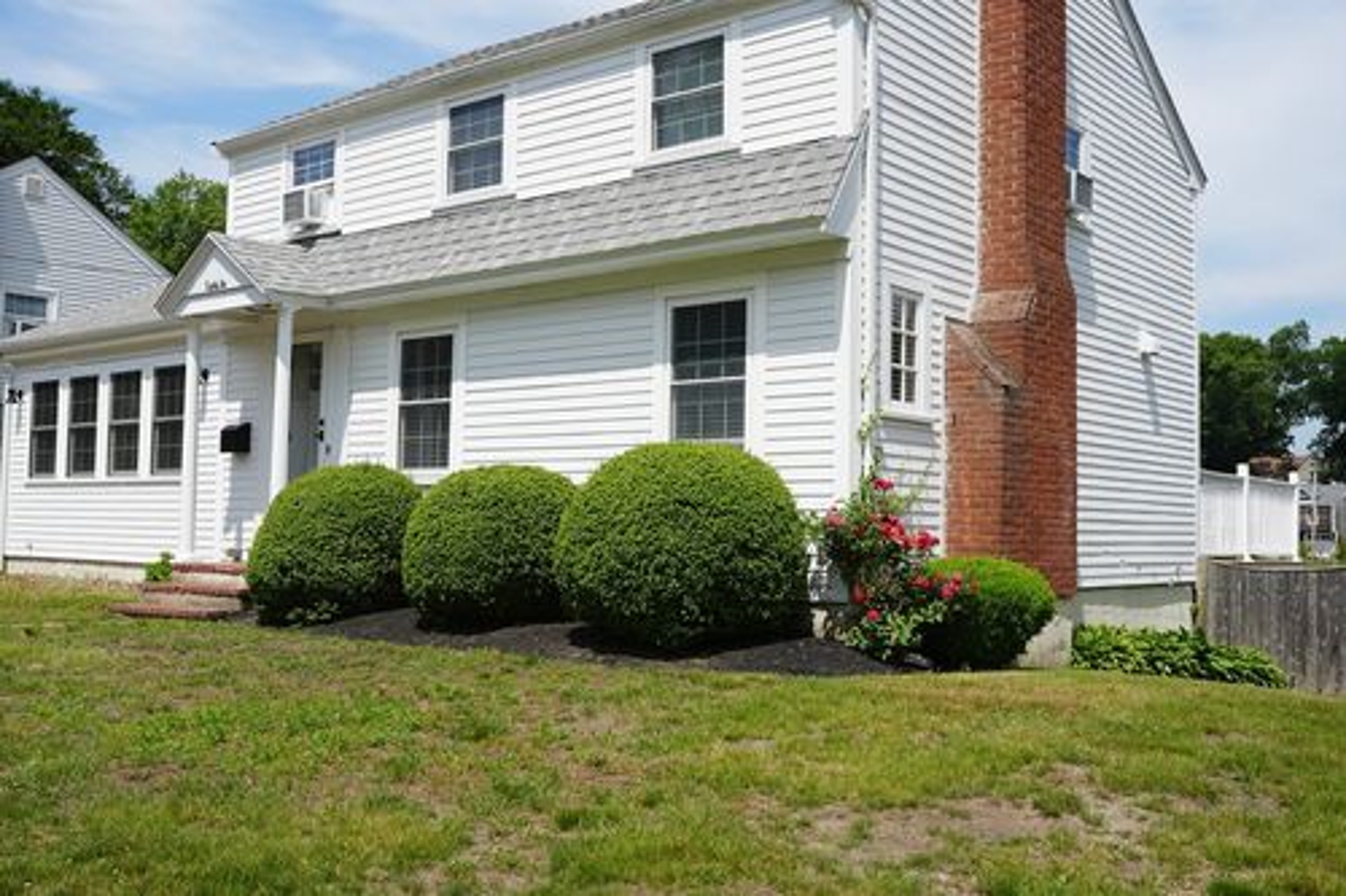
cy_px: 448
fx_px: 1181
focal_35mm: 32
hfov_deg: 59.4
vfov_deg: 41.6
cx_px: 673
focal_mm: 31.6
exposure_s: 1/160
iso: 100
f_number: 10
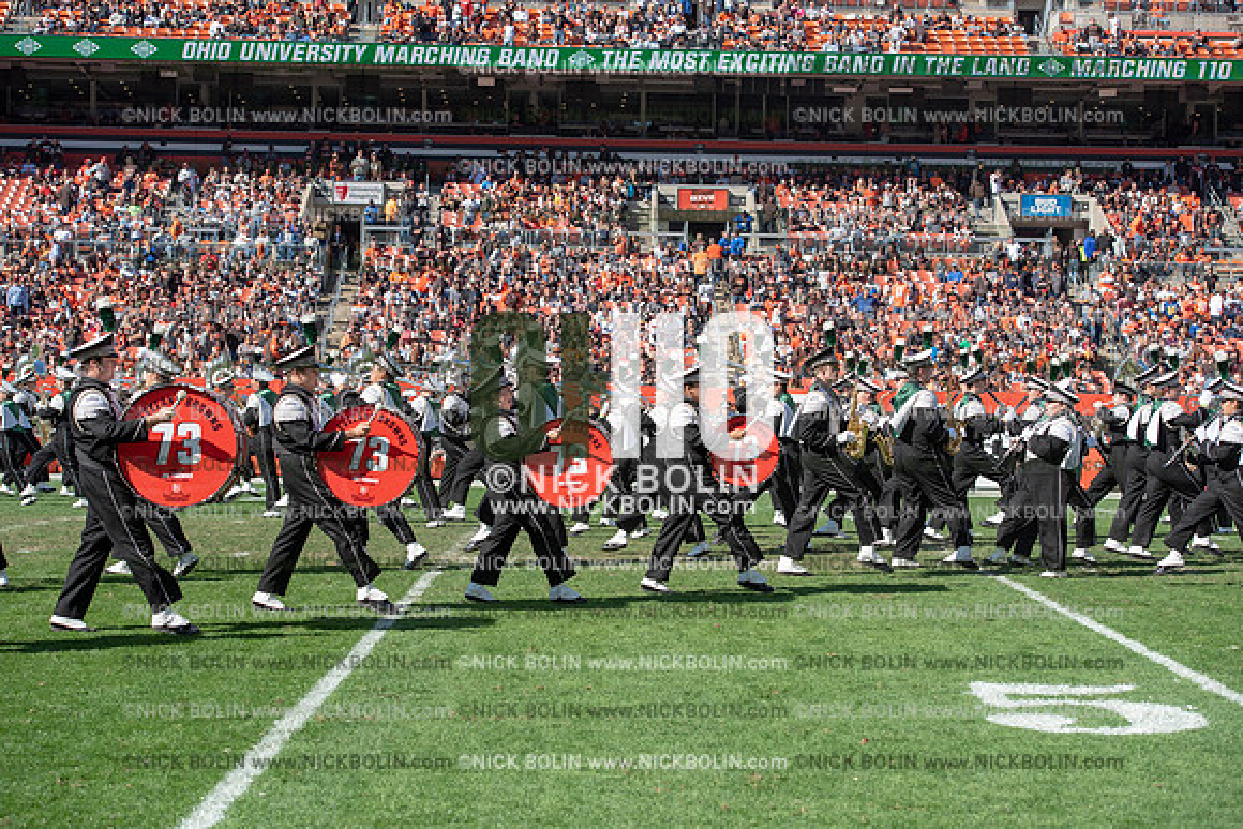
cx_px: 622
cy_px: 414
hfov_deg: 28.8
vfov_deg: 19.5
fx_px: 2417
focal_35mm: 70
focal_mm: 70
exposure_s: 1/2000
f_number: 5
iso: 400
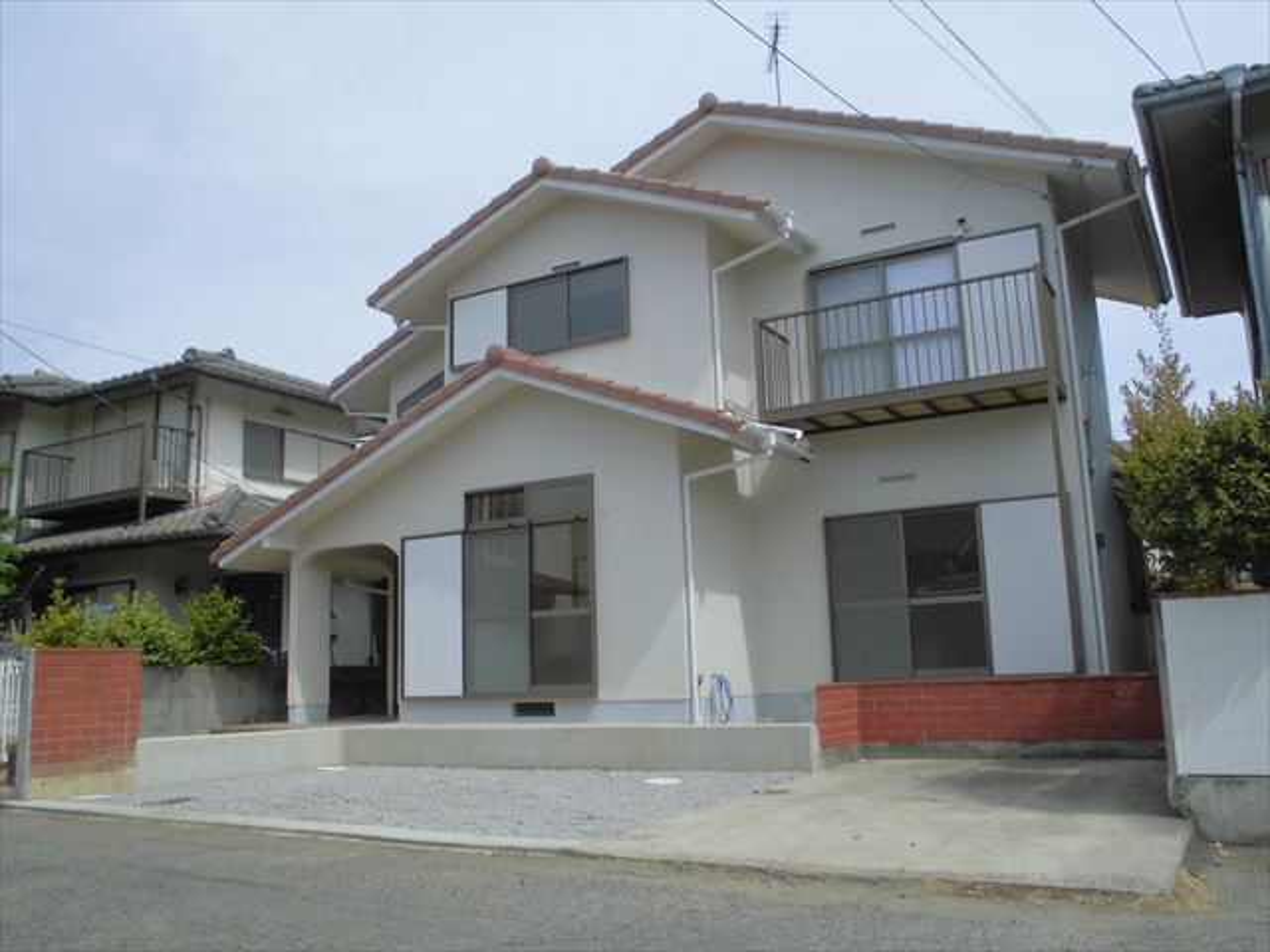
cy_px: 476
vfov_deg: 48.2
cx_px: 635
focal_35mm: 29
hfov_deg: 61.7
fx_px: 1064
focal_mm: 5.3
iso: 100
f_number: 3.7
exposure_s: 1/800
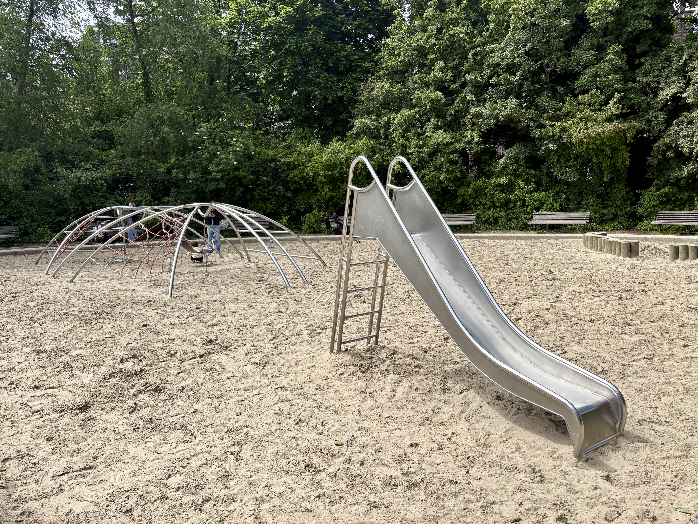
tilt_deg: -3.4
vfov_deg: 53.1
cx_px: 349
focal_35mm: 26
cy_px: 262
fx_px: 524
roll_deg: +1.6
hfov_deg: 67.3
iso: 50
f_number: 1.6
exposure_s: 1/1901
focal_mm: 5.96
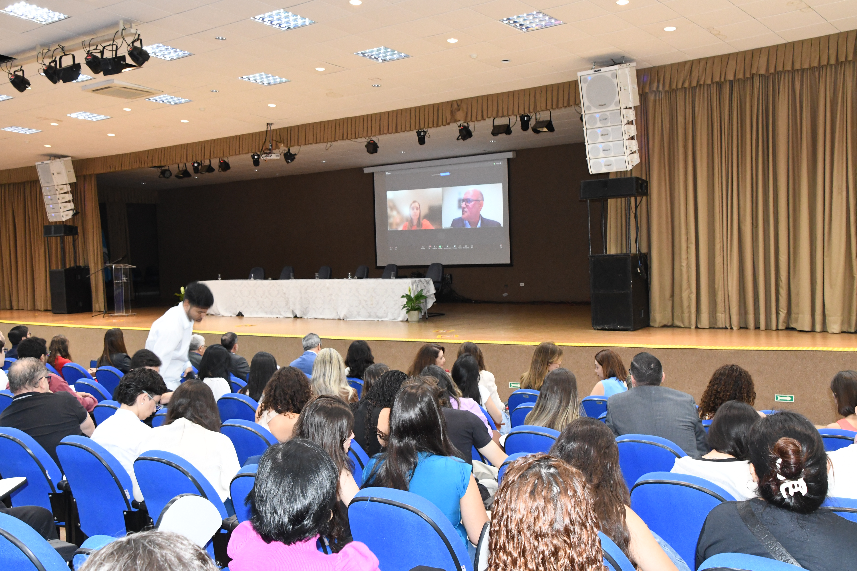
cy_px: 286
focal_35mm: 39
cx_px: 428
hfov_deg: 49.6
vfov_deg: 34.2
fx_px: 928
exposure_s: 1/20
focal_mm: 26
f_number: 8
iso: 2500
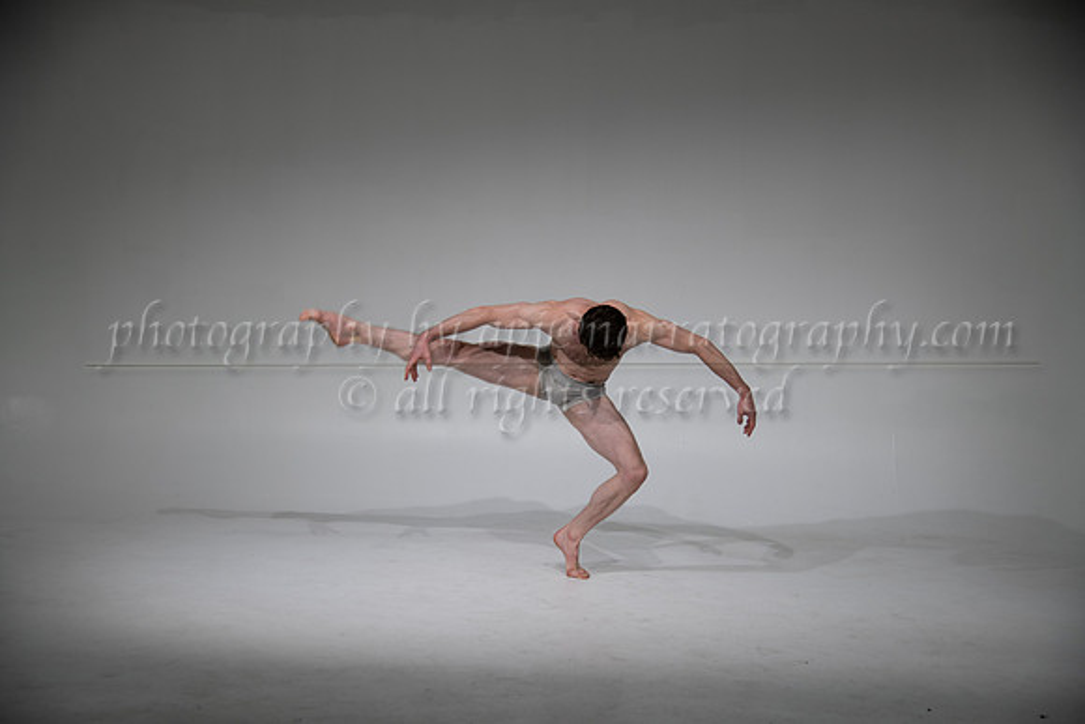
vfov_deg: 26.0
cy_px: 362
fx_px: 1568
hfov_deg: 38.2
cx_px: 542
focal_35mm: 52
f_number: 4
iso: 400
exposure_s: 1/250
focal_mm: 52
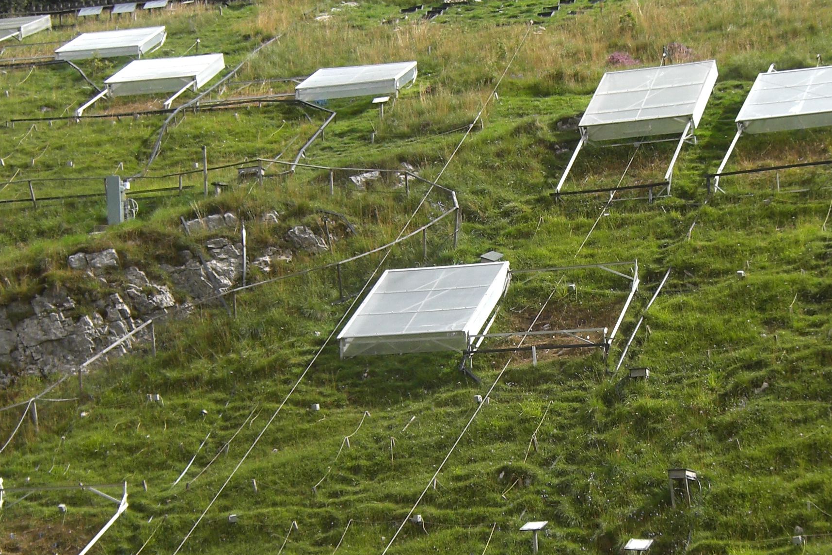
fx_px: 1941
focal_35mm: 84
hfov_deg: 24.1
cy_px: 407
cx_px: 567
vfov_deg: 16.2
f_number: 4
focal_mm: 7.9
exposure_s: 1/400
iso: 80
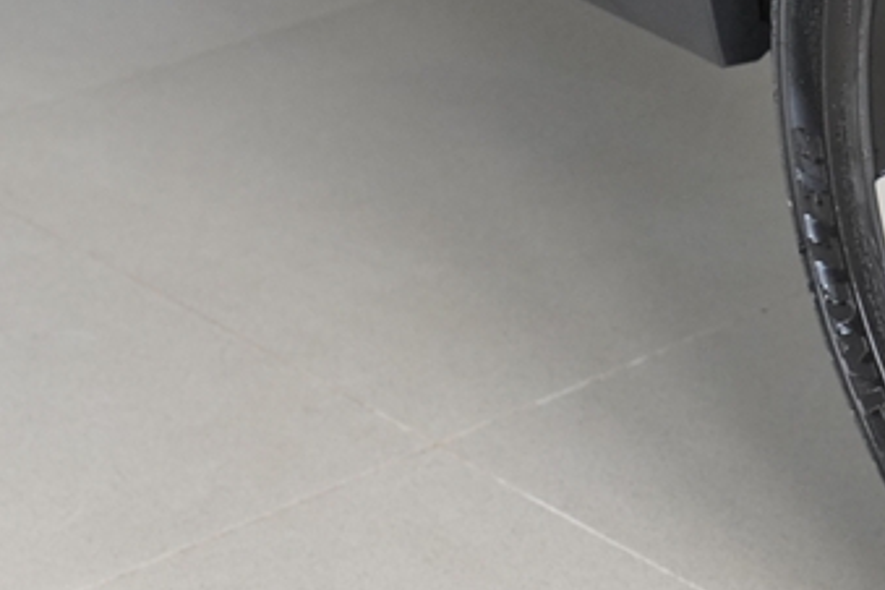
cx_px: 1123
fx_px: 3675
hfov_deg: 13.3
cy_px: 234
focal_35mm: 150
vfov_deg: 9.2
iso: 1000
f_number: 4
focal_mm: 33
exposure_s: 1/160
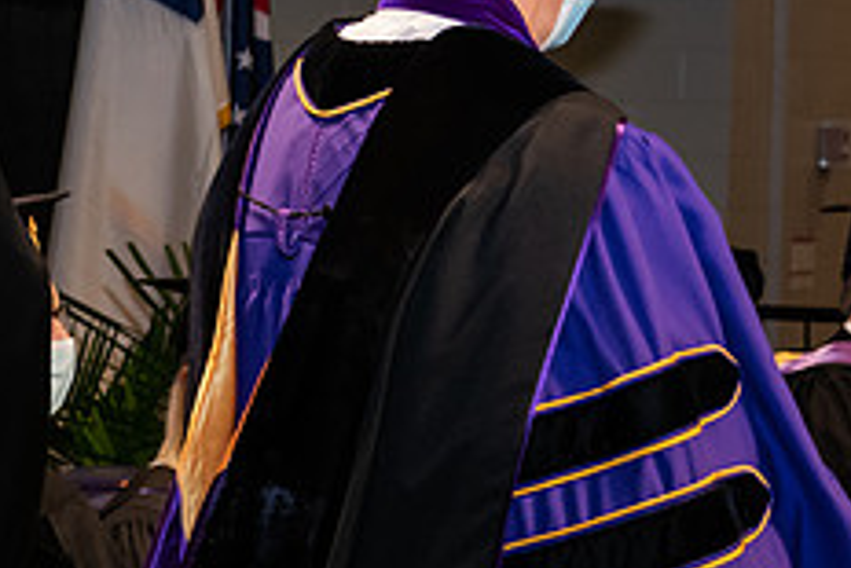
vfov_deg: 8.9
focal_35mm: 155
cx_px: 899
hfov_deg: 13.0
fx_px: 3666
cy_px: 134
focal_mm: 62
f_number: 6.3
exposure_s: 1/200
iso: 1600
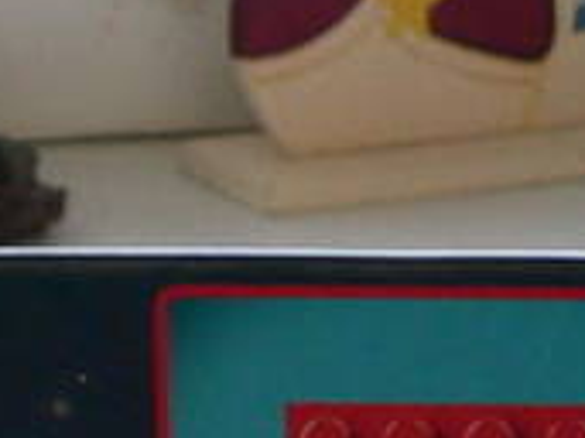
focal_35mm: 190
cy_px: 1083
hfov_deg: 9.6
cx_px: -674
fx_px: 3209
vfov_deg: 7.3
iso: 200
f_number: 2.8
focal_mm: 6
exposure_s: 1/50
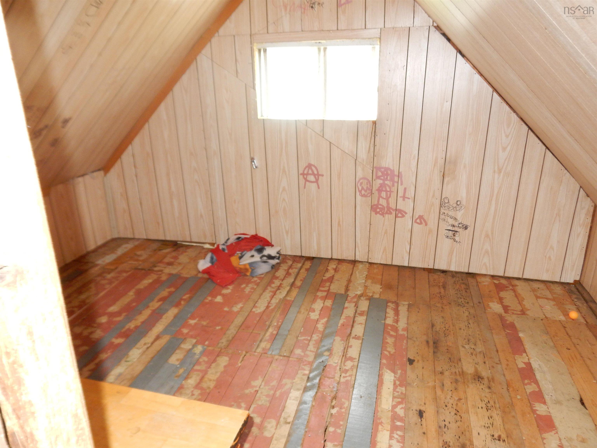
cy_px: 224
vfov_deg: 54.9
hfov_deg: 69.4
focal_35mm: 25
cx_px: 298
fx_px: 431
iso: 280
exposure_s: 1/30
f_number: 3.7
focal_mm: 4.5
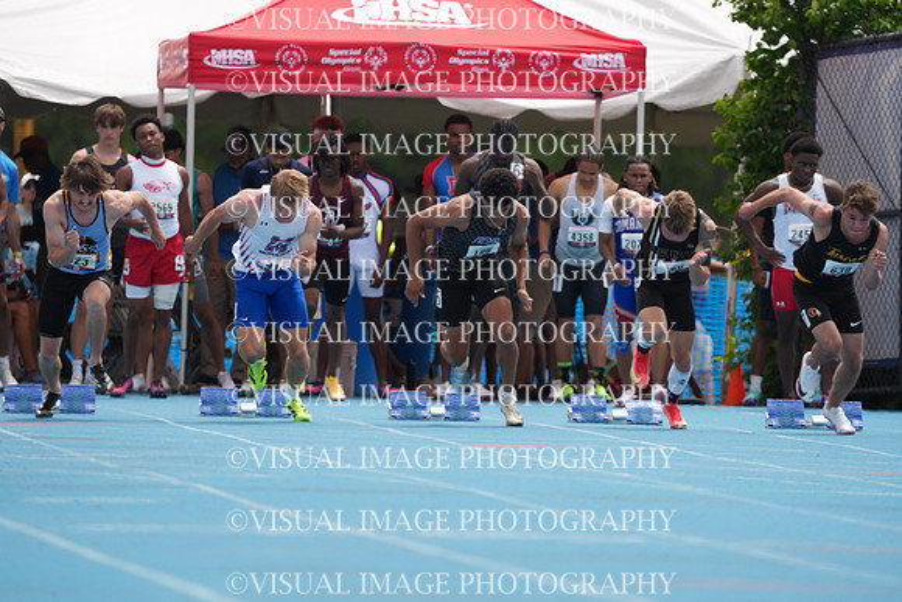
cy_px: 301
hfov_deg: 3.4
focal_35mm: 600
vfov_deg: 2.3
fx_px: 15036
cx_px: 451
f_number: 6.3
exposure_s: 1/1600
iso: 500
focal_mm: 600
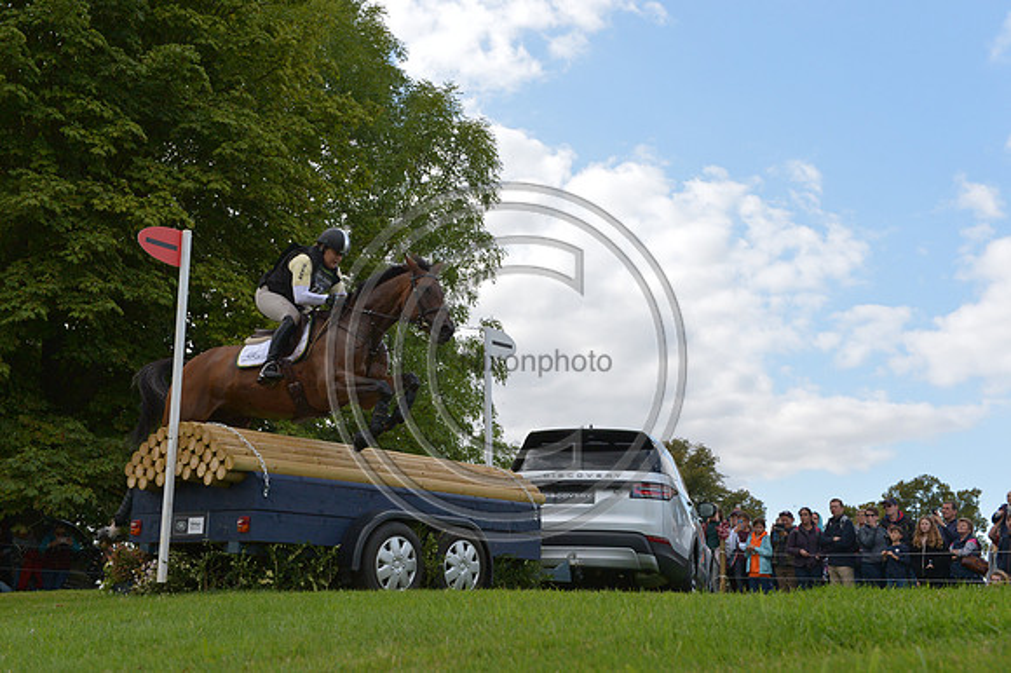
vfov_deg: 27.0
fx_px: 1403
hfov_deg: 39.6
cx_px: 506
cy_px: 336
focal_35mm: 50
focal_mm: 50
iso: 2000
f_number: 11
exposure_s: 1/1600
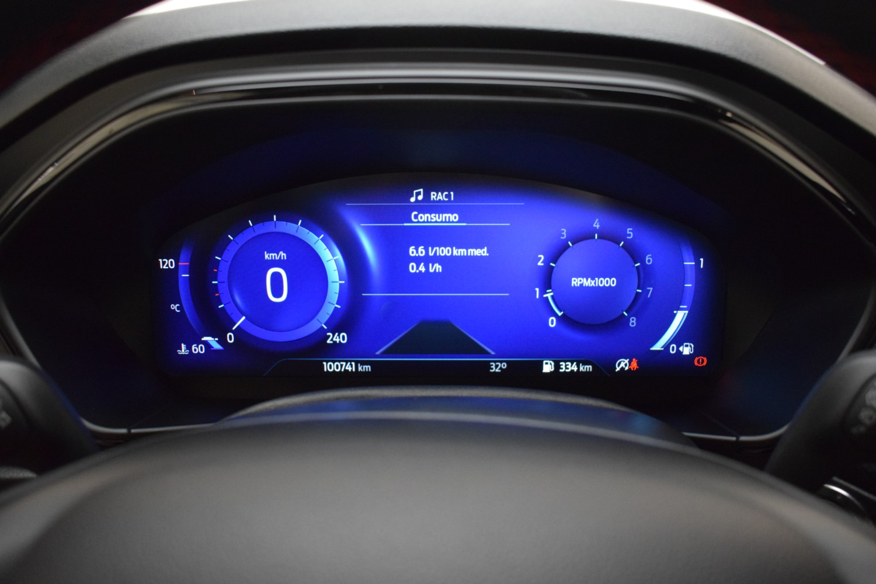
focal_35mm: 30
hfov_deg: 61.9
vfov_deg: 43.6
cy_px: 292
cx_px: 438
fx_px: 730
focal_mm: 20
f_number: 3.8
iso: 3200
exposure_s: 1/100
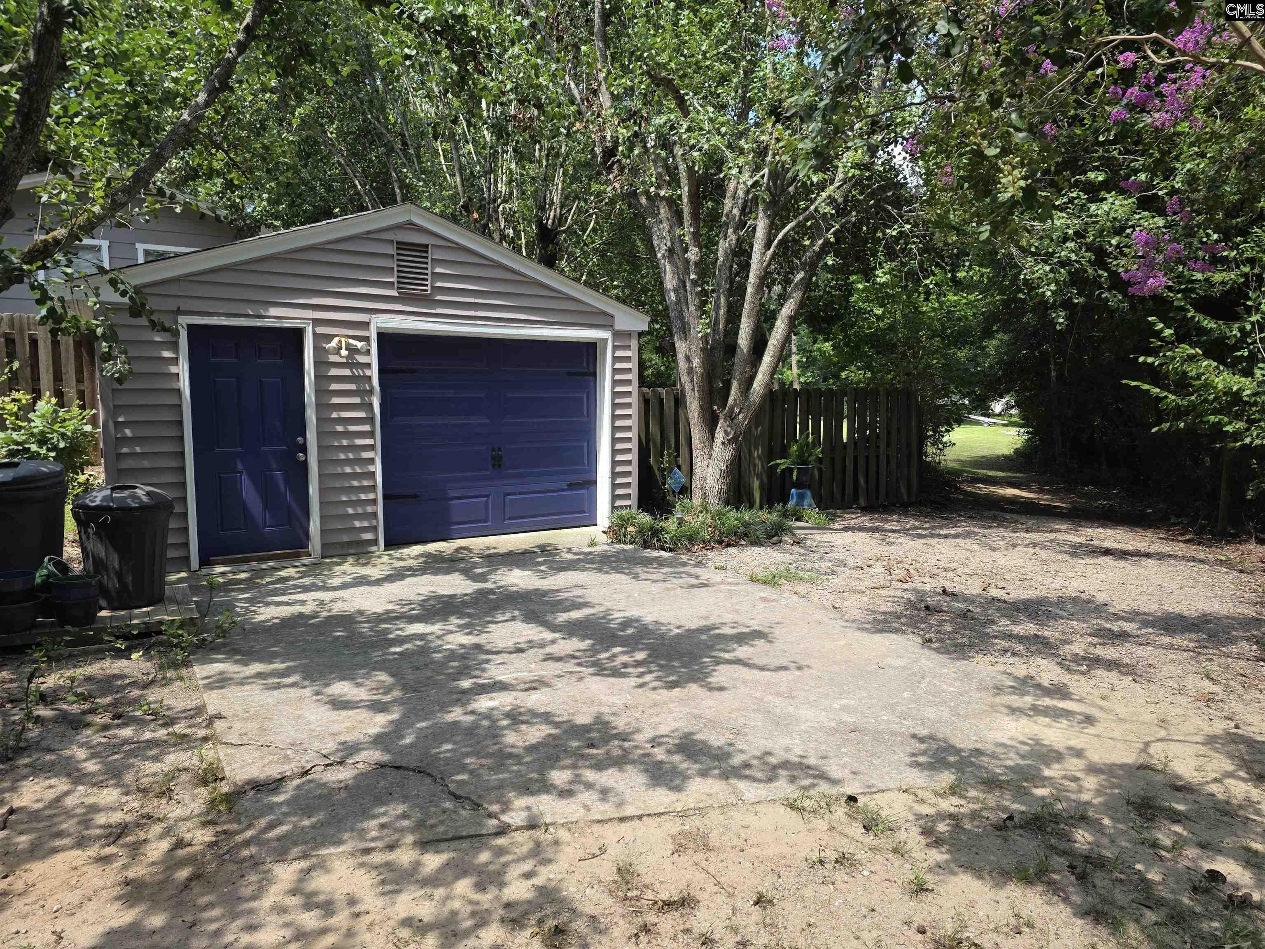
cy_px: 474
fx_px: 841
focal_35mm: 23
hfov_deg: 73.9
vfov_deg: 58.9
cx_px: 632
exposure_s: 1/1650
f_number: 1.7
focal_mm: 6.3
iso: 80
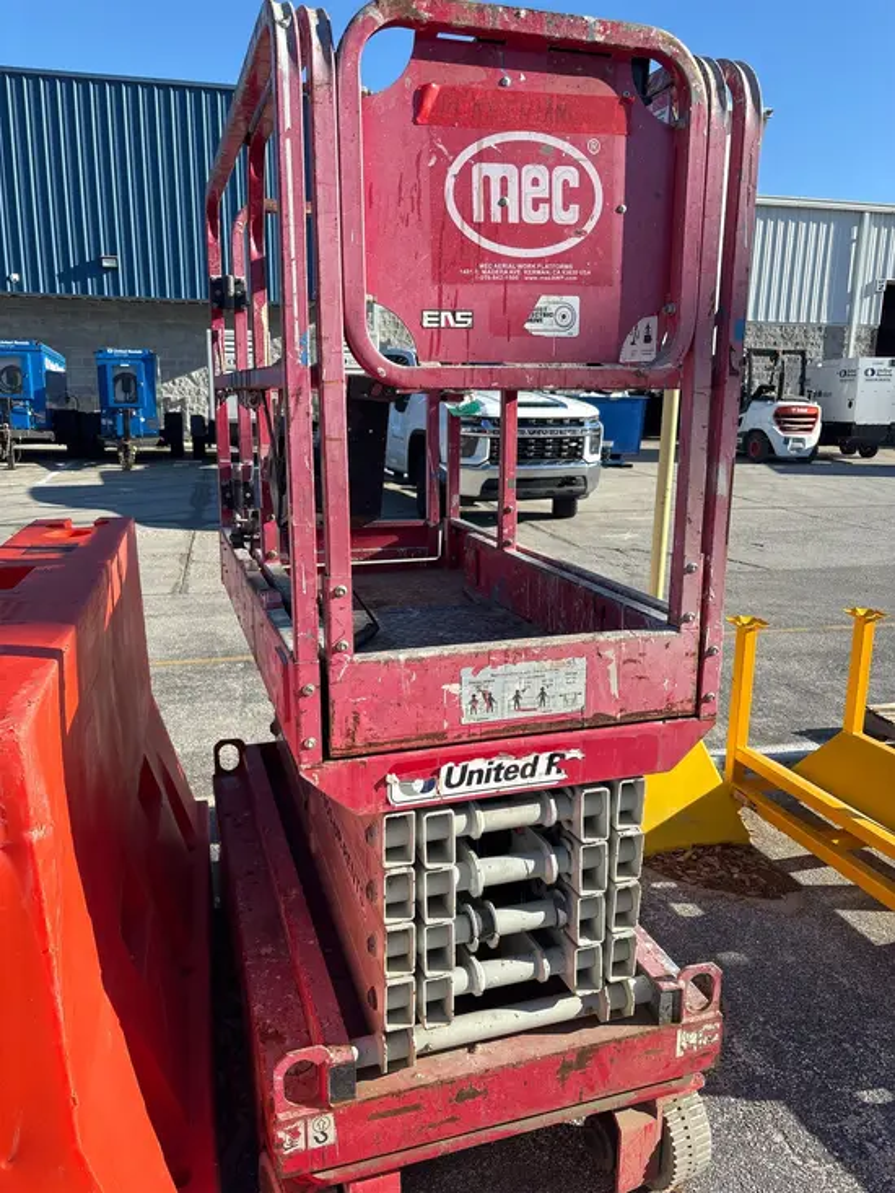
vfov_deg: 67.3
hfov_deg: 53.1
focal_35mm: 26
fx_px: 896
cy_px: 596
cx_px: 448
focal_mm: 5.96
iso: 50
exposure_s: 1/1695
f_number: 1.6
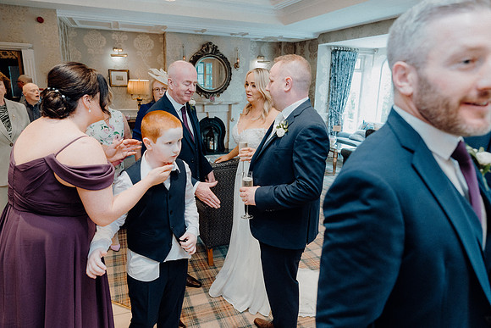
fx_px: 327
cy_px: 164
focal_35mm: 24
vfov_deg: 53.2
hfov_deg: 73.7
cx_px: 246
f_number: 3.5
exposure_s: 1/160
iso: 2500
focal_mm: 24
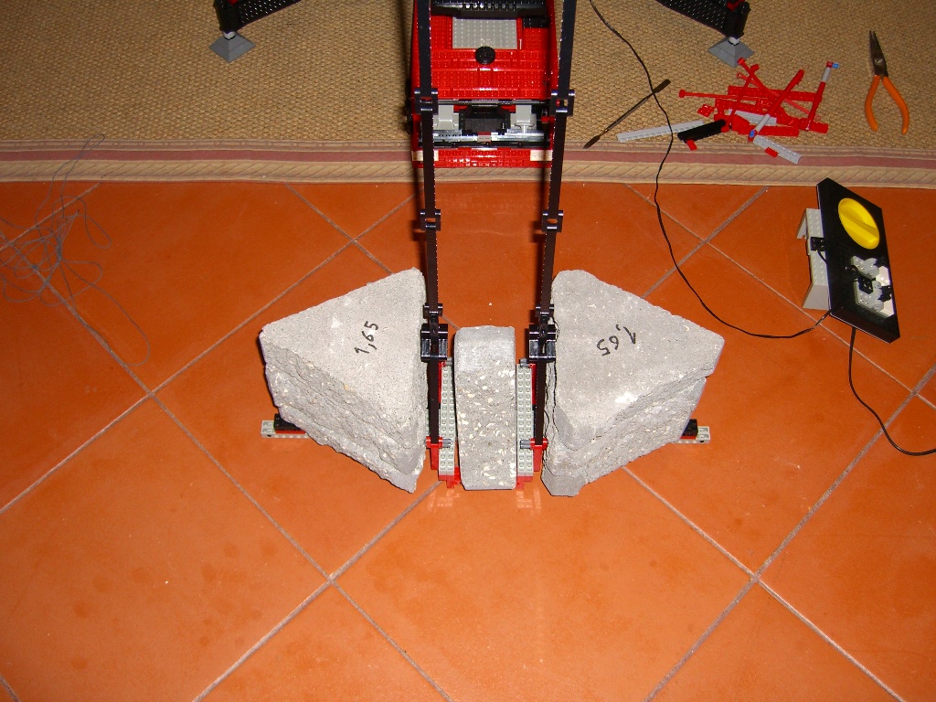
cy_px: 351
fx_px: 1028
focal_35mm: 38
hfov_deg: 49.0
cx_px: 468
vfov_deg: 37.7
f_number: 2.8
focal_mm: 7.9
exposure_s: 1/60
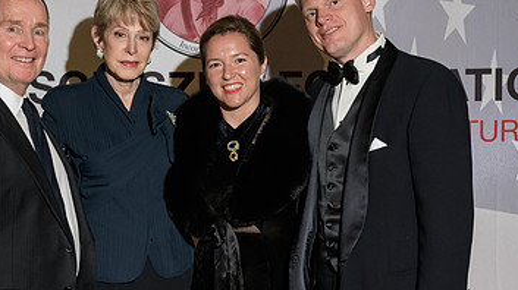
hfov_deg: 22.4
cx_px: 210
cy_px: 162
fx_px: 1304
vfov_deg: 12.7
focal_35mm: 95
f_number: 5
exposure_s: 1/100
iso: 800
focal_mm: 50
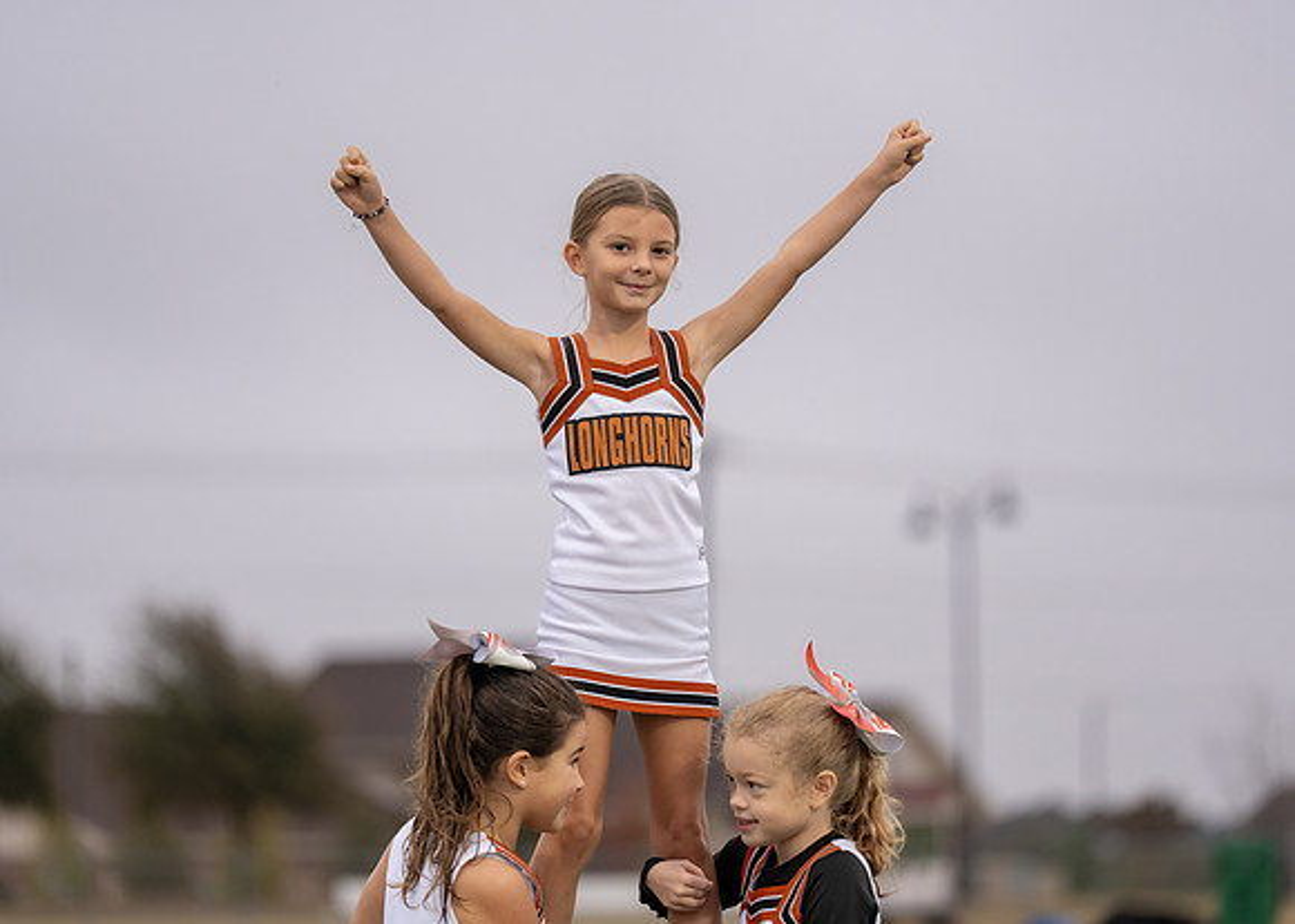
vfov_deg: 8.1
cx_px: 648
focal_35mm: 178
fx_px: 6550
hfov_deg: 11.3
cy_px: 462
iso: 500
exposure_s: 1/1000
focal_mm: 170
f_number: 2.8
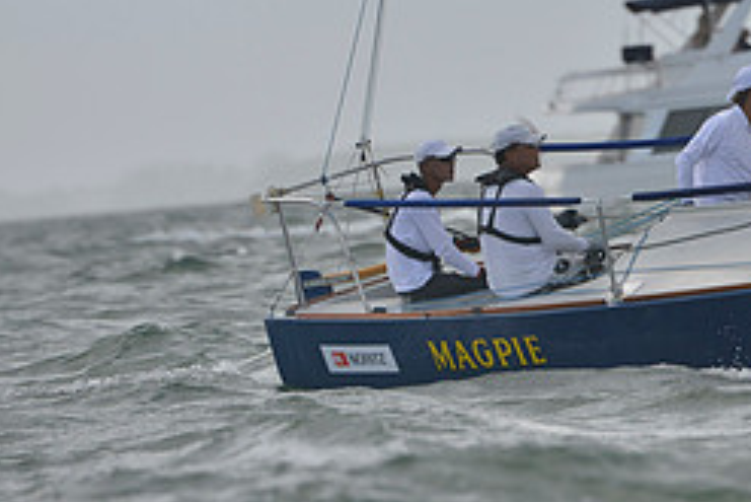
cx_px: 730
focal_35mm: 938
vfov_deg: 1.5
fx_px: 19578
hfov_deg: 2.2
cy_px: 71
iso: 280
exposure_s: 1/1250
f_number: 7.1
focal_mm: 400
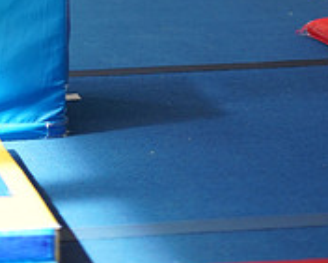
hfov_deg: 7.3
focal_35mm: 263
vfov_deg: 5.7
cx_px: 42
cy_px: -276
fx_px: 2554
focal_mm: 85
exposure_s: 1/500
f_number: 1.4
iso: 500
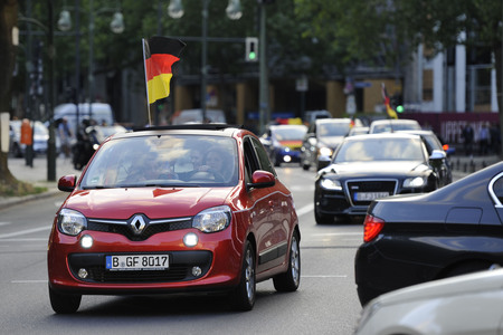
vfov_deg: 8.3
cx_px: 252
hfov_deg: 12.5
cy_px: 168
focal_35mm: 165
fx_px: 2305
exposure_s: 1/640
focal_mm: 165
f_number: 3.2
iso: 640
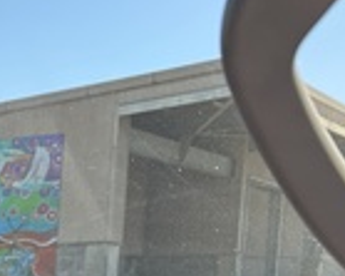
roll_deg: -0.7
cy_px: 487
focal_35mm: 108
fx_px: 1102
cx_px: -228
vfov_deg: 13.0
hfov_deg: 15.8
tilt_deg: -9.3
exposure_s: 1/816
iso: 80
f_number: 1.78
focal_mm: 6.86
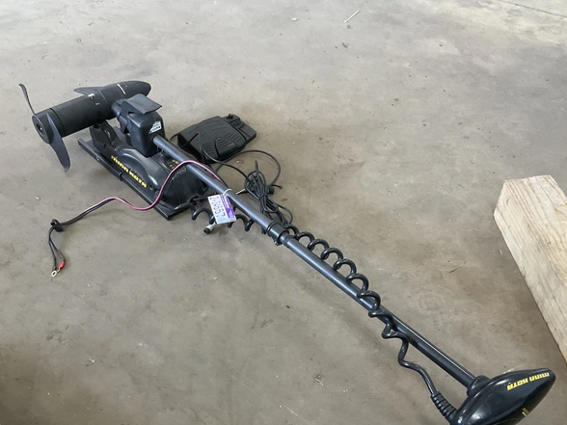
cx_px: 287
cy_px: 260
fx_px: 606
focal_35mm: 37
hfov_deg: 50.1
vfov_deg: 38.5
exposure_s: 1/60
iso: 125
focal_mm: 3
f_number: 1.8
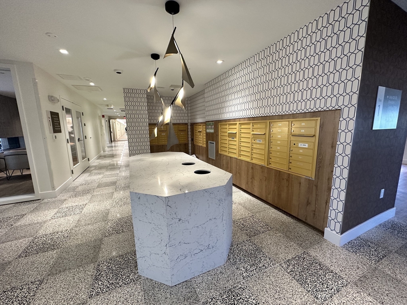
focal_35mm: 14
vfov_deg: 85.7
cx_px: 204
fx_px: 165
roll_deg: +0.6
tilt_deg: -9.2
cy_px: 152
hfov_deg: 102.1
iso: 200
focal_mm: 2.22
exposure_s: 1/120
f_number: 2.2
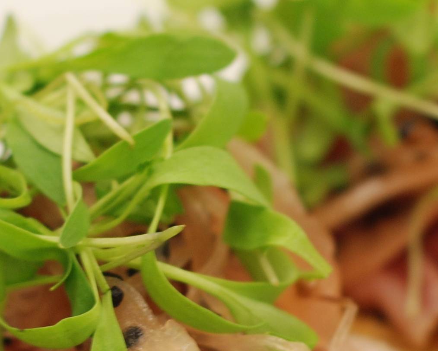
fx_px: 3488
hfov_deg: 7.2
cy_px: 277
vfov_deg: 5.8
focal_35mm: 269
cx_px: 235
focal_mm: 50
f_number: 3.2
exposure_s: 1/40
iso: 200
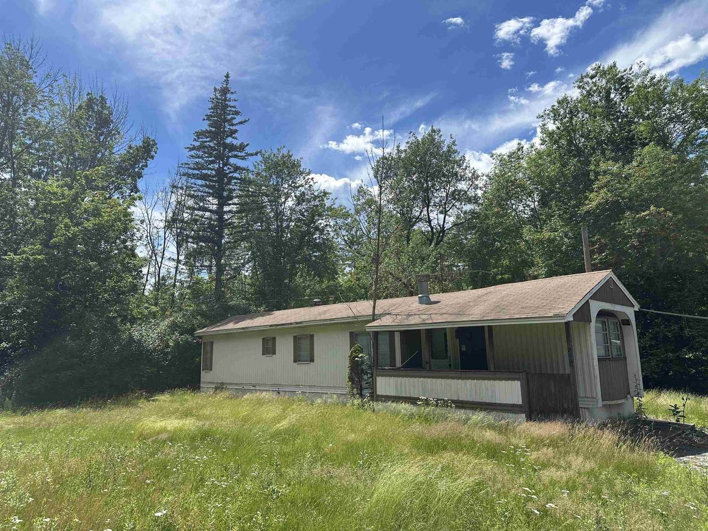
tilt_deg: +11.0
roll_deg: +0.7
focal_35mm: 24
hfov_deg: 71.6
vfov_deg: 56.8
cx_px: 354
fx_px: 491
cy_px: 266
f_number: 1.78
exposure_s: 1/5263
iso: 80
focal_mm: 6.86
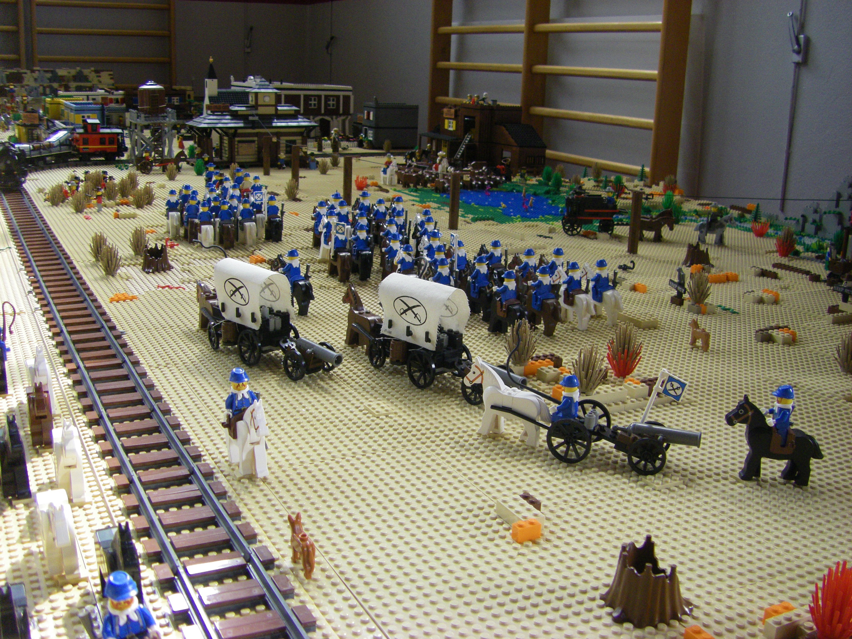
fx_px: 935
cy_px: 320
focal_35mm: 38
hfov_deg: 49.0
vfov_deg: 37.7
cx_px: 426
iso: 250
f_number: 3.5
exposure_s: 1/50
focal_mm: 6.3
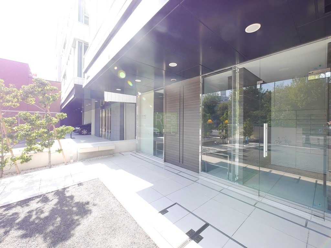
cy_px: 124
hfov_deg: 102.1
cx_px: 166
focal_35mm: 14
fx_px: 134
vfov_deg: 85.7
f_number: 4.5
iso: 160
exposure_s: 1/100
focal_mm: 7
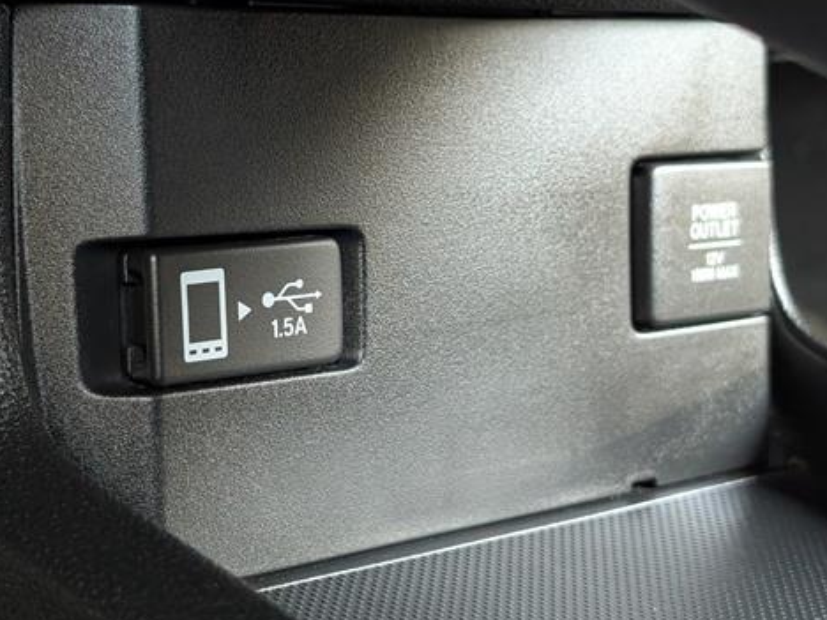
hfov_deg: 28.9
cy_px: 348
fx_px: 1601
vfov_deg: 21.9
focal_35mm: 67
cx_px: 359
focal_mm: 6.9
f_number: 1.68
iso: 1009
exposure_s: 1/114
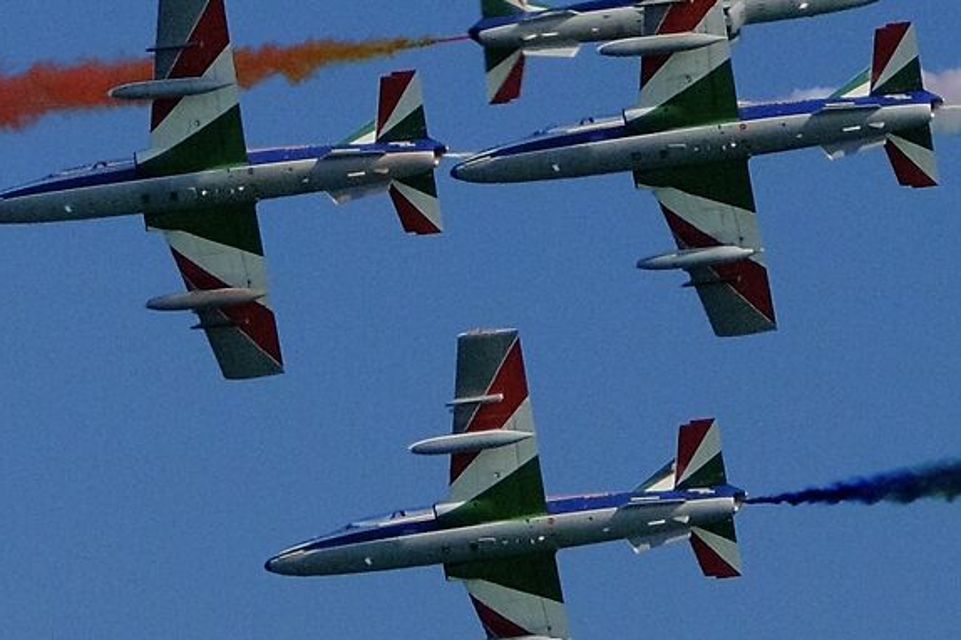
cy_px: -107
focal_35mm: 502
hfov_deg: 4.1
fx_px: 13392
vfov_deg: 2.7
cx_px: 574
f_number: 4
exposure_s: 1/6400
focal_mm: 80
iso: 800
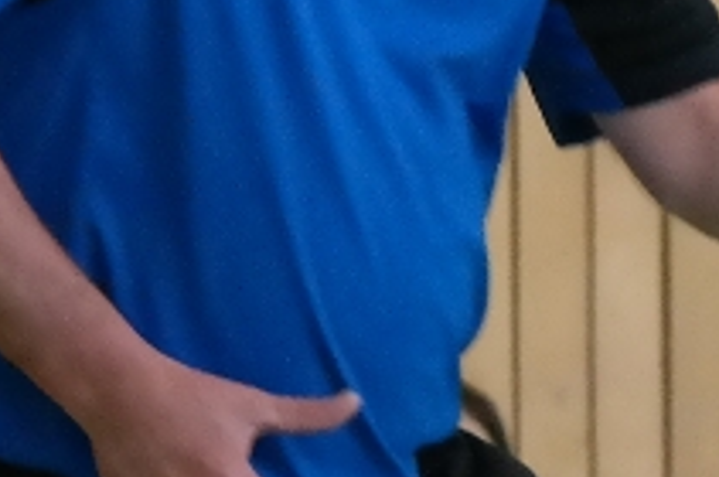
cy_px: 119
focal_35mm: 1216
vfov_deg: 1.1
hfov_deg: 1.7
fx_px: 24249
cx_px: 1298
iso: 3200
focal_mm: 104
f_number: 5
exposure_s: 1/125
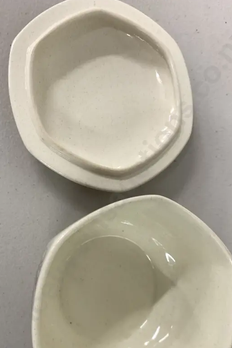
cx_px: 104
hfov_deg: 36.9
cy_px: 218
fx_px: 348
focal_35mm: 36
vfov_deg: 52.5
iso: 64
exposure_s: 1/50
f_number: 1.8
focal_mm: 4.25
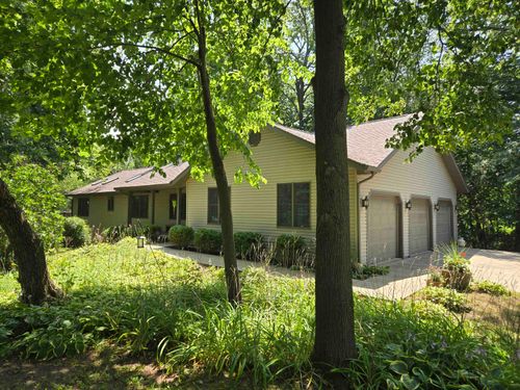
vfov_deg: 58.9
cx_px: 260
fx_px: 346
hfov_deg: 73.9
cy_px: 195
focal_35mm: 23
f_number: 1.8
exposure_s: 1/391
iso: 25
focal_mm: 5.4
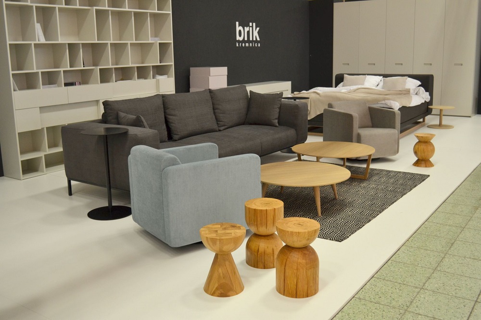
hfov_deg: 53.1
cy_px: 160
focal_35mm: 36
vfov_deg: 36.8
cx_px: 240
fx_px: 481
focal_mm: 24
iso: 400
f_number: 4
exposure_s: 1/30
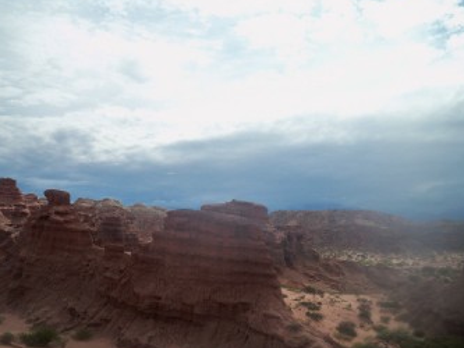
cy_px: 196
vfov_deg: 34.3
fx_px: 563
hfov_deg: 44.7
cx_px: 201
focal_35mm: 42
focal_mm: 6.3
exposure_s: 1/500
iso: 64
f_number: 4.7
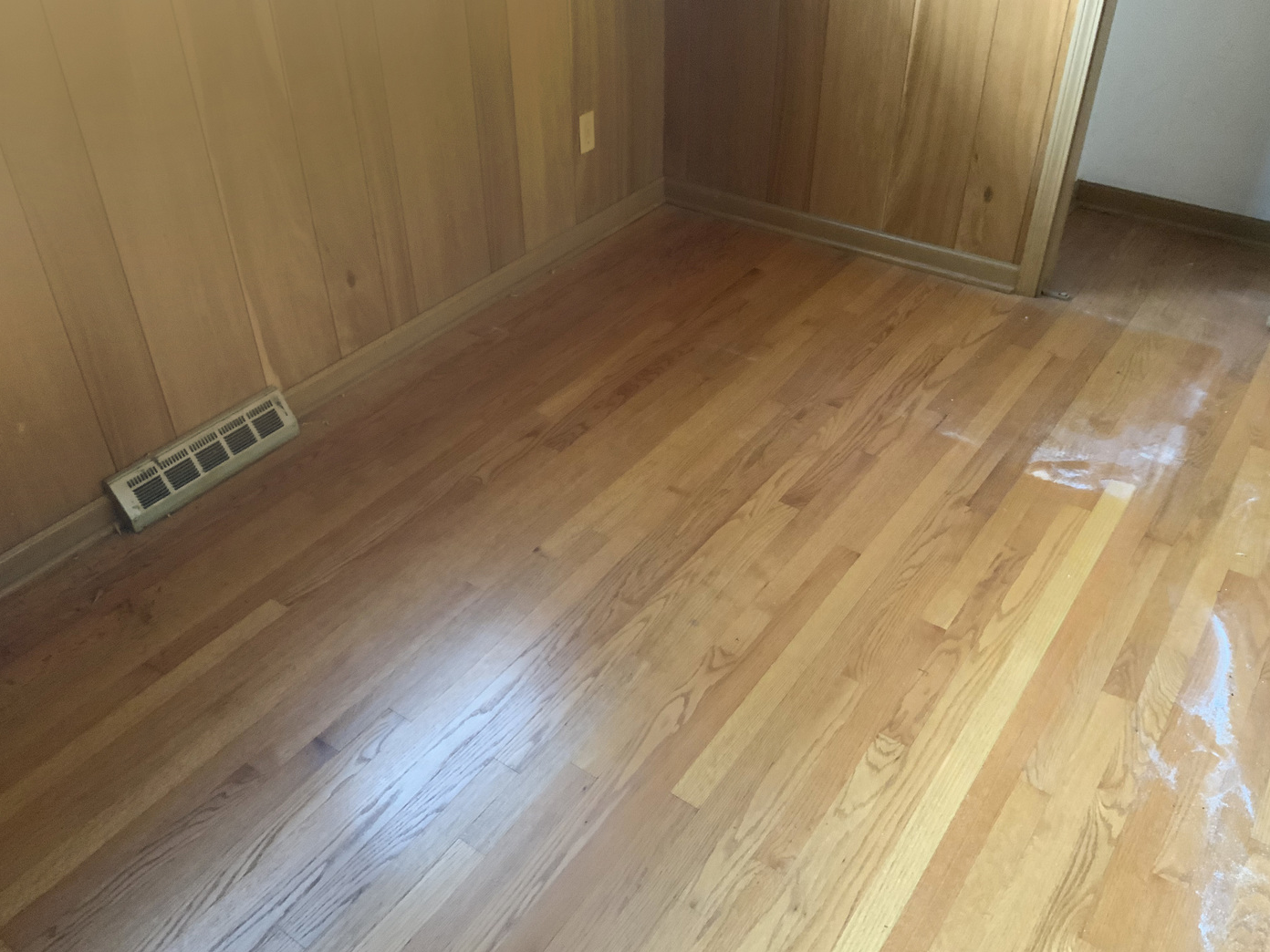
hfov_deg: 60.0
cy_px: 471
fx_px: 1101
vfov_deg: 46.8
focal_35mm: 30
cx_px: 624
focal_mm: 3
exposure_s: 1/40
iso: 250
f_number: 1.8
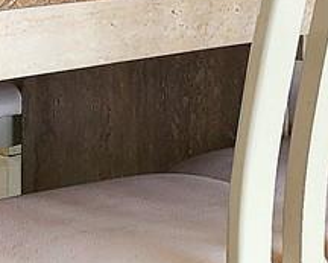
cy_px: -132
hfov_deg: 11.4
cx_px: -59
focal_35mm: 166
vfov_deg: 9.1
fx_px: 1612
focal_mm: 6.4
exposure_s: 1/120
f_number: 1.8
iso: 40
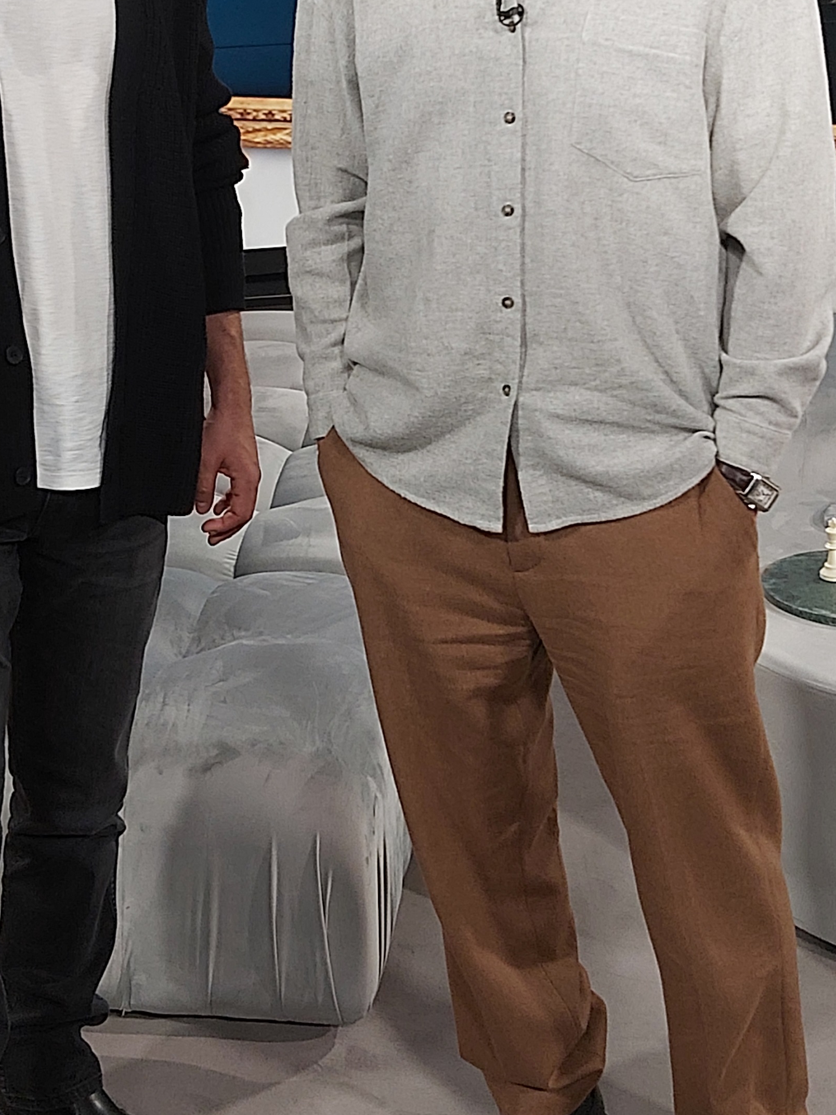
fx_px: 1417
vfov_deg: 42.2
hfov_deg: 32.8
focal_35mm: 44
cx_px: 328
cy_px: 350
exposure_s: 1/50
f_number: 1.7
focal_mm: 3.92
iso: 125
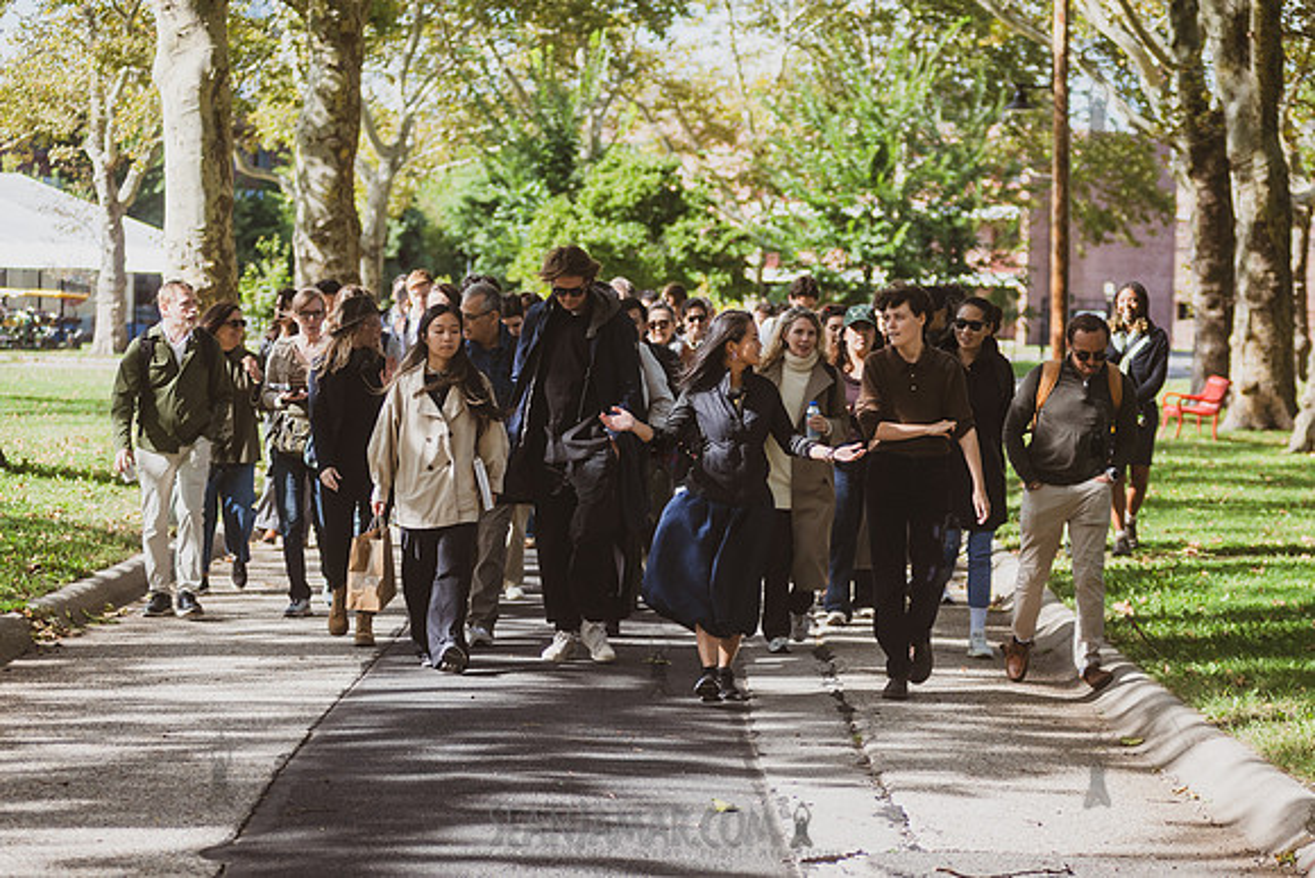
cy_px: 563
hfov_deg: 19.1
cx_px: 767
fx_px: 3902
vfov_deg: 12.8
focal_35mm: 107
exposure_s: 1/1600
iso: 250
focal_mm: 80
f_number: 2.8
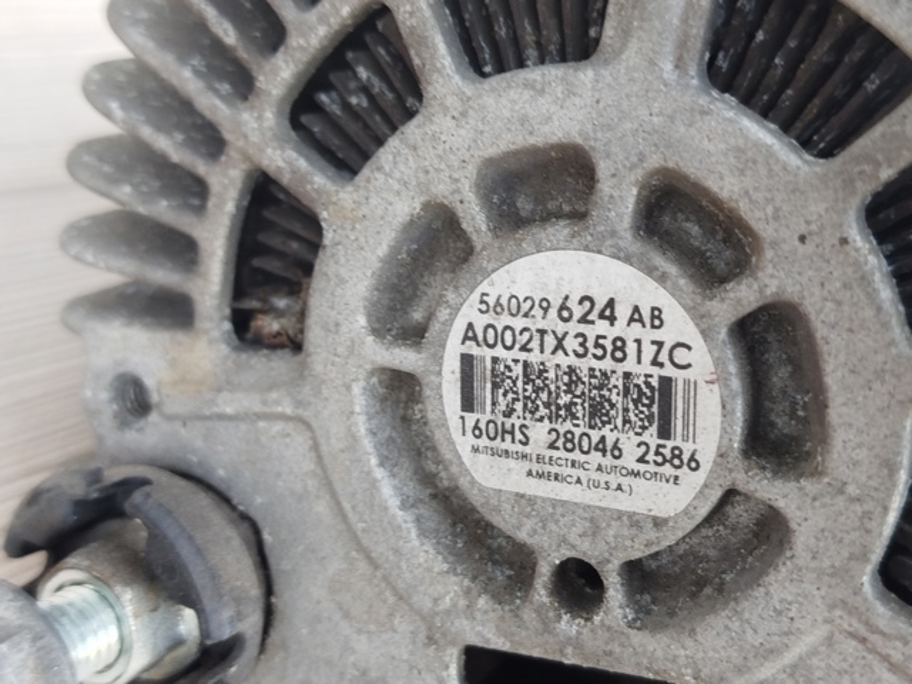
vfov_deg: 30.3
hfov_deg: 39.7
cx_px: 456
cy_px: 342
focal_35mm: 48
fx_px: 1265
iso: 250
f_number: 1.7
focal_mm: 5.31
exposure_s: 1/33
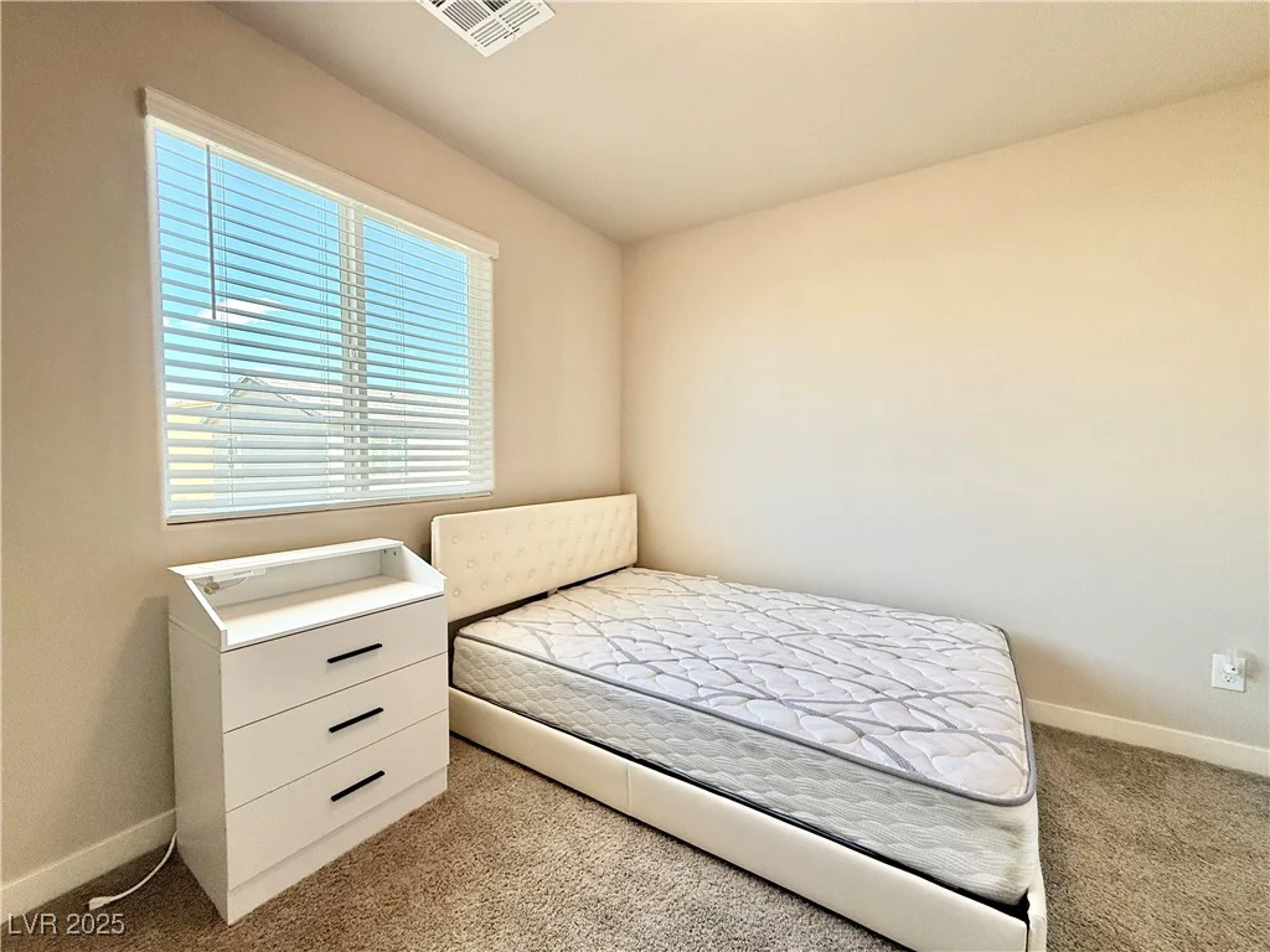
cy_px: 476
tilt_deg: -2.7
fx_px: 514
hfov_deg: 102.1
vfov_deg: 85.7
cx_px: 635
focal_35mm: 14
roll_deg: +0.6
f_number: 2.2
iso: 125
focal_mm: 2.22
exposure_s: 1/120
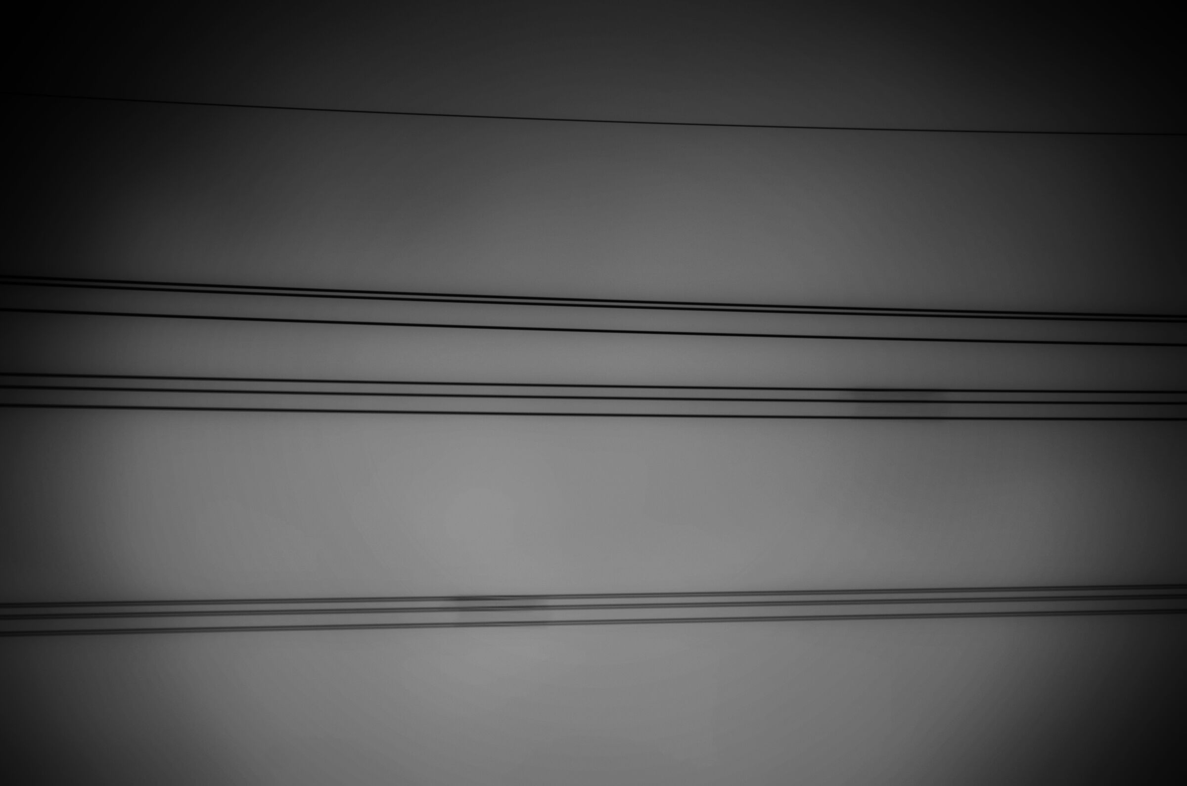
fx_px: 7404
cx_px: 594
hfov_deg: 9.2
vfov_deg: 6.1
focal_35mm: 225
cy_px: 393
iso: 100
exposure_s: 1/80
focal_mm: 150
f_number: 5.6
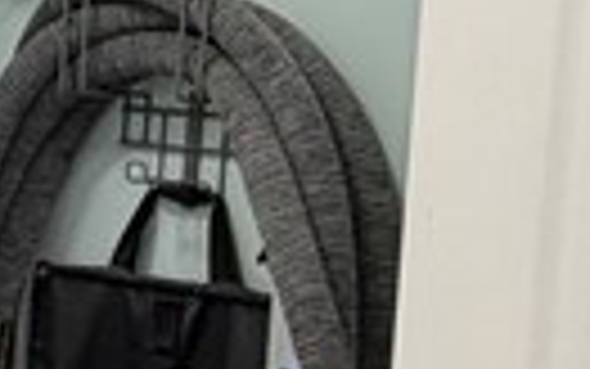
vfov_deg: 11.3
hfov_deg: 15.5
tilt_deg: -6.4
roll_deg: -0.3
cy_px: 270
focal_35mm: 116
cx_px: -464
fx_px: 1866
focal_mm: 2.22
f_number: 2.2
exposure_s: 1/60
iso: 200
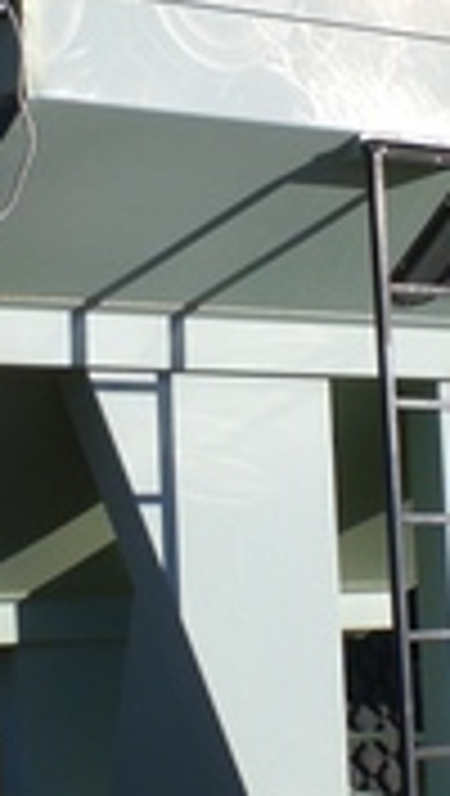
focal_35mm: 127
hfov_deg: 9.6
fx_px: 2685
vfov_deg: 16.9
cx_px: 207
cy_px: 445
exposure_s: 1/800
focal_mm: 6.3
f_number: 4.4
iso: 50
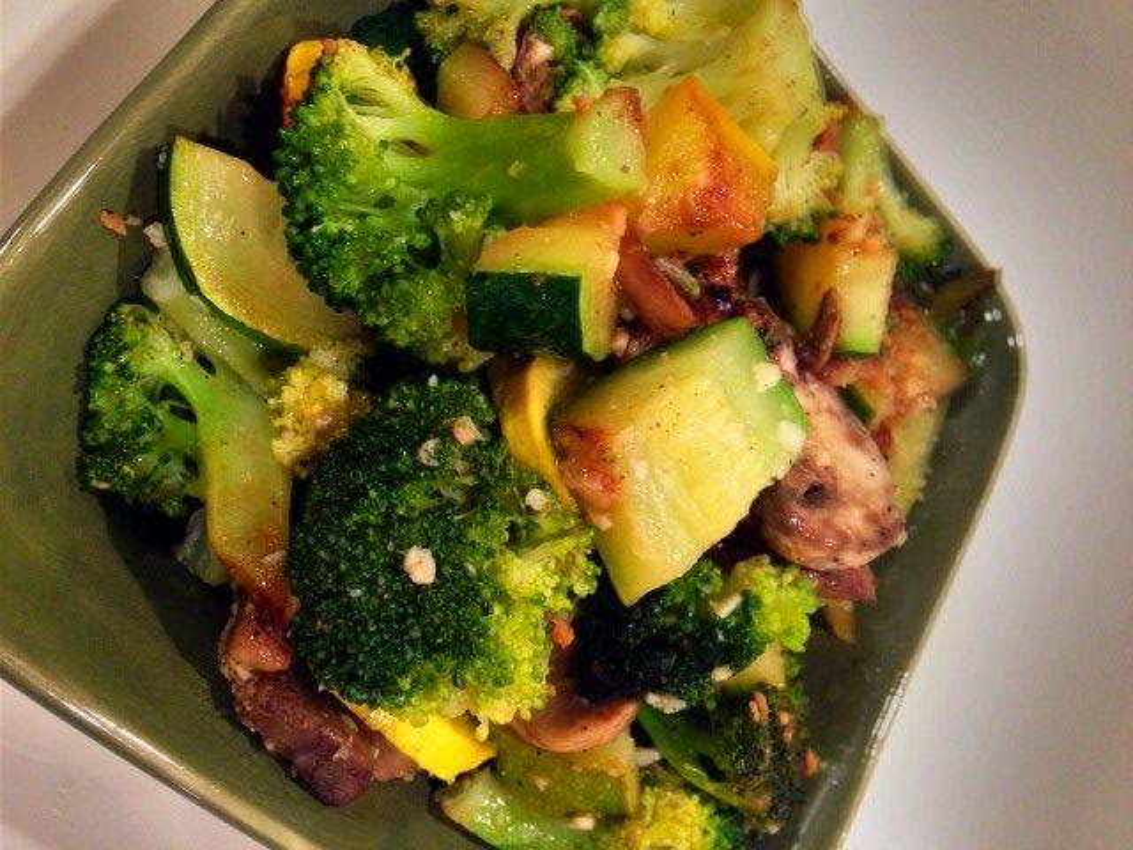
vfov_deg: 42.9
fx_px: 1080
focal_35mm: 33
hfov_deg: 55.4
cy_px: 425
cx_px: 566
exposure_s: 1/40
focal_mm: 4.12
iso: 50
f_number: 2.4
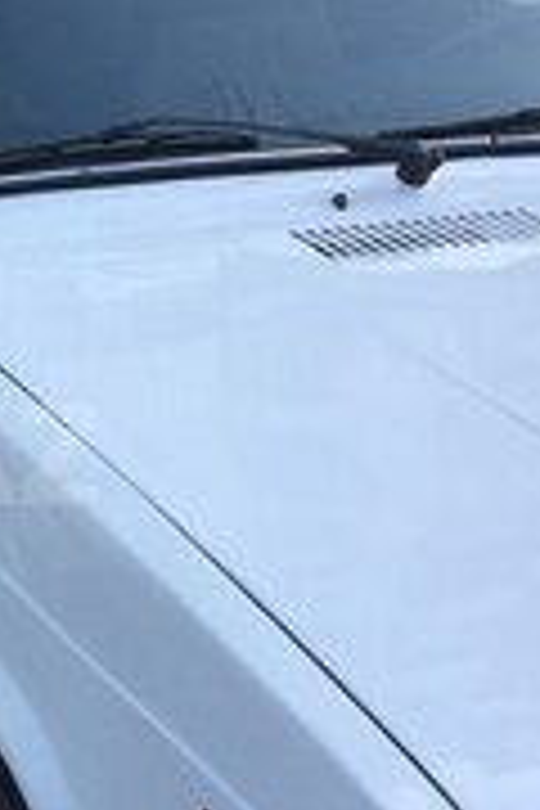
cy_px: 454
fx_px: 1867
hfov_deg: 15.3
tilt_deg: -21.7
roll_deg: -1.2
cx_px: -248
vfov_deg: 24.5
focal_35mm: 83
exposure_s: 1/327
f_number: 2.2
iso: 32
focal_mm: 4.15
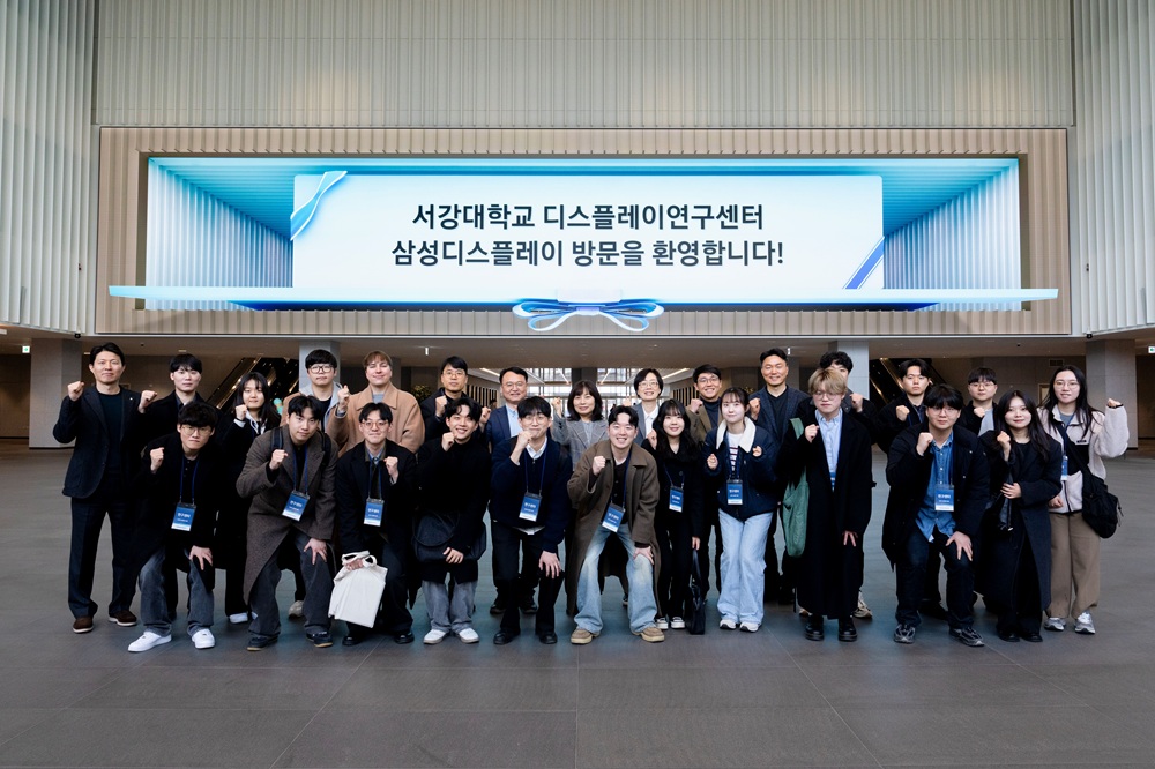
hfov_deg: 73.8
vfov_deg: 53.1
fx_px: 770
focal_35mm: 24
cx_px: 578
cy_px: 384
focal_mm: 24
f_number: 8
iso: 1600
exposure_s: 1/125
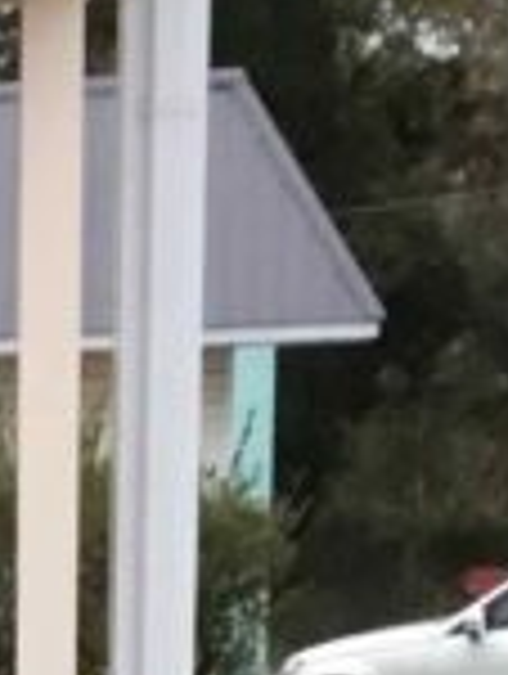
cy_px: 2030
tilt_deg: -18.6
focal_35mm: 211
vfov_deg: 8.0
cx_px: -441
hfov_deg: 6.9
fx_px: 4117
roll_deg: +1.6
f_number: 2.4
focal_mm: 3.3
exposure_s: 1/30
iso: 32
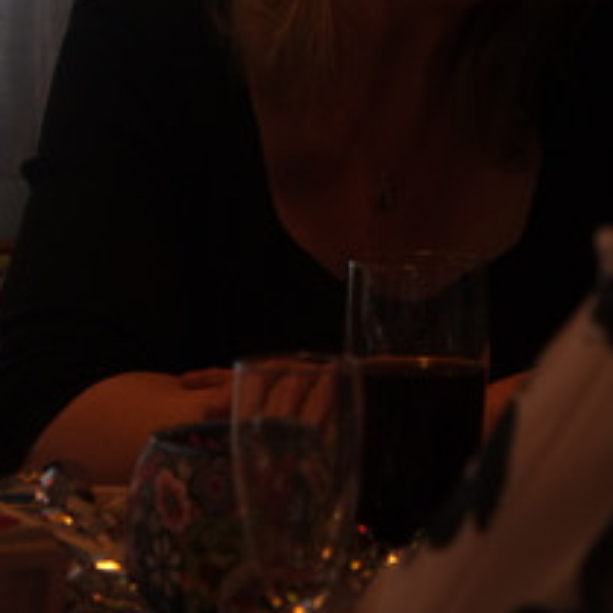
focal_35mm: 169
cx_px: 424
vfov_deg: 10.2
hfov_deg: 10.3
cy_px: -103
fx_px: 3386
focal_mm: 55
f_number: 4
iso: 800
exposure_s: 1/60
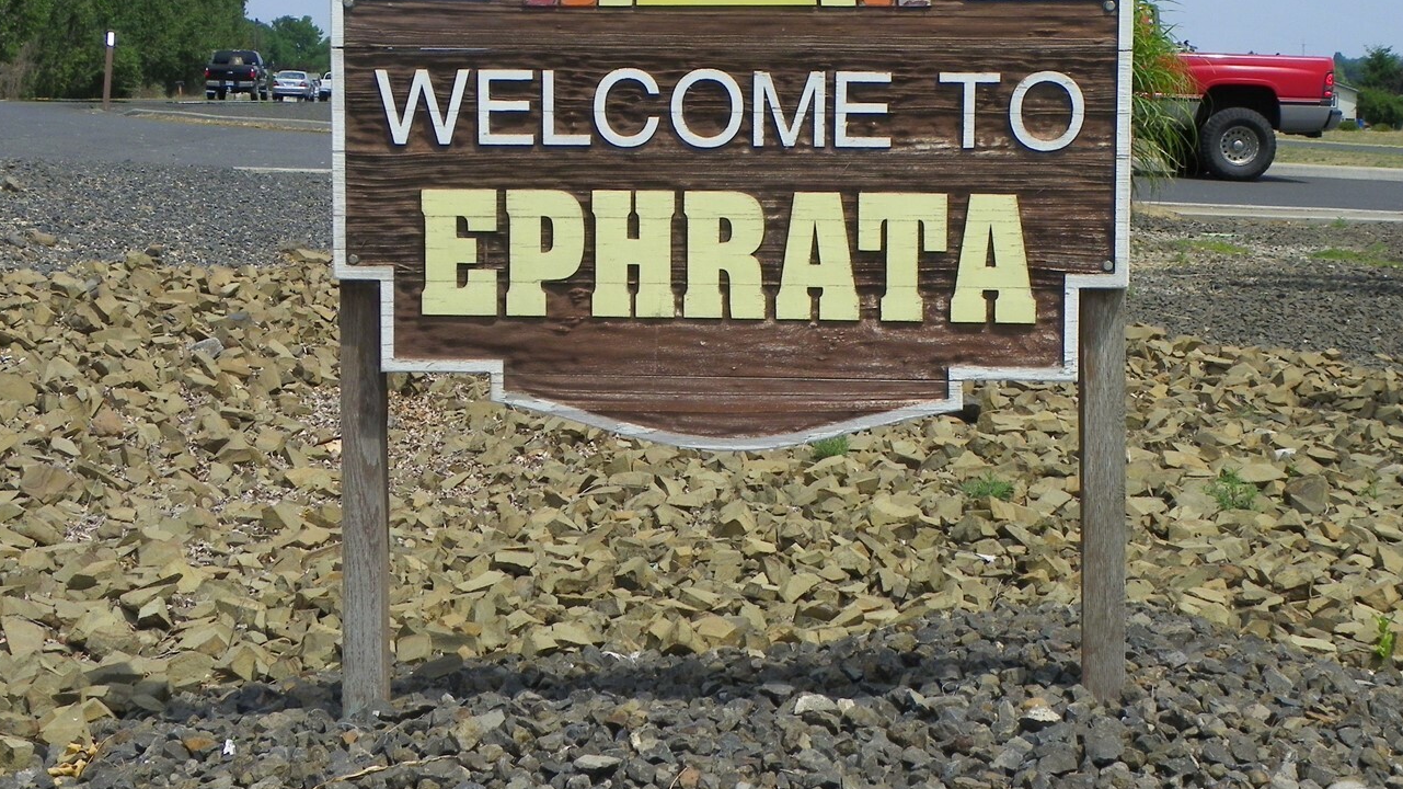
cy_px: 197
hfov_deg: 31.0
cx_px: 727
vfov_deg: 17.6
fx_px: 2529
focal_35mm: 68
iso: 64
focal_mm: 8.9
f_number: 5.6
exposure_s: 1/500
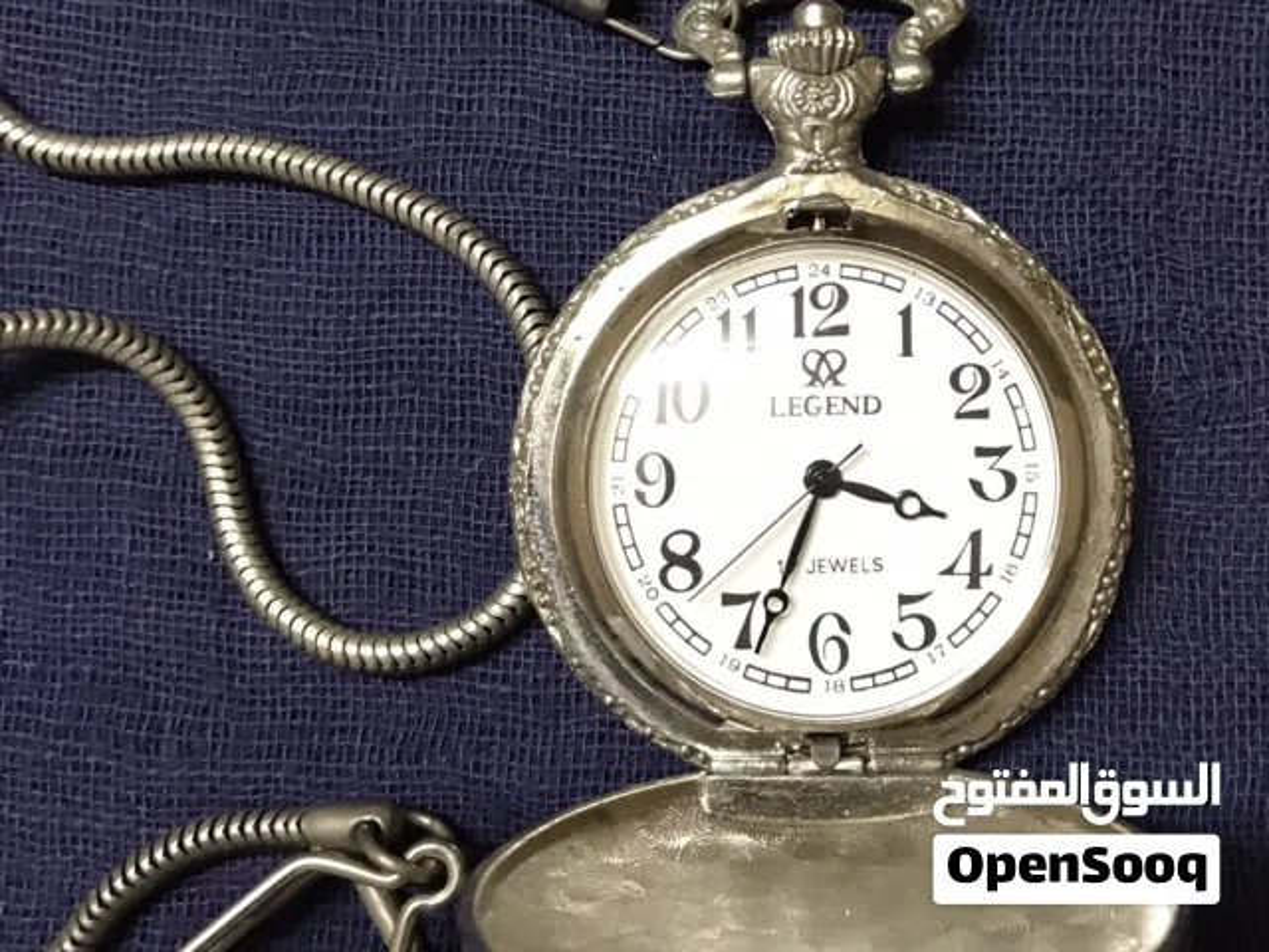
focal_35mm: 28
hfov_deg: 63.4
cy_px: 476
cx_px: 634
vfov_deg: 49.7
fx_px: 1026
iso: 100
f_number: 1.8
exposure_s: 1/11
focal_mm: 3.99
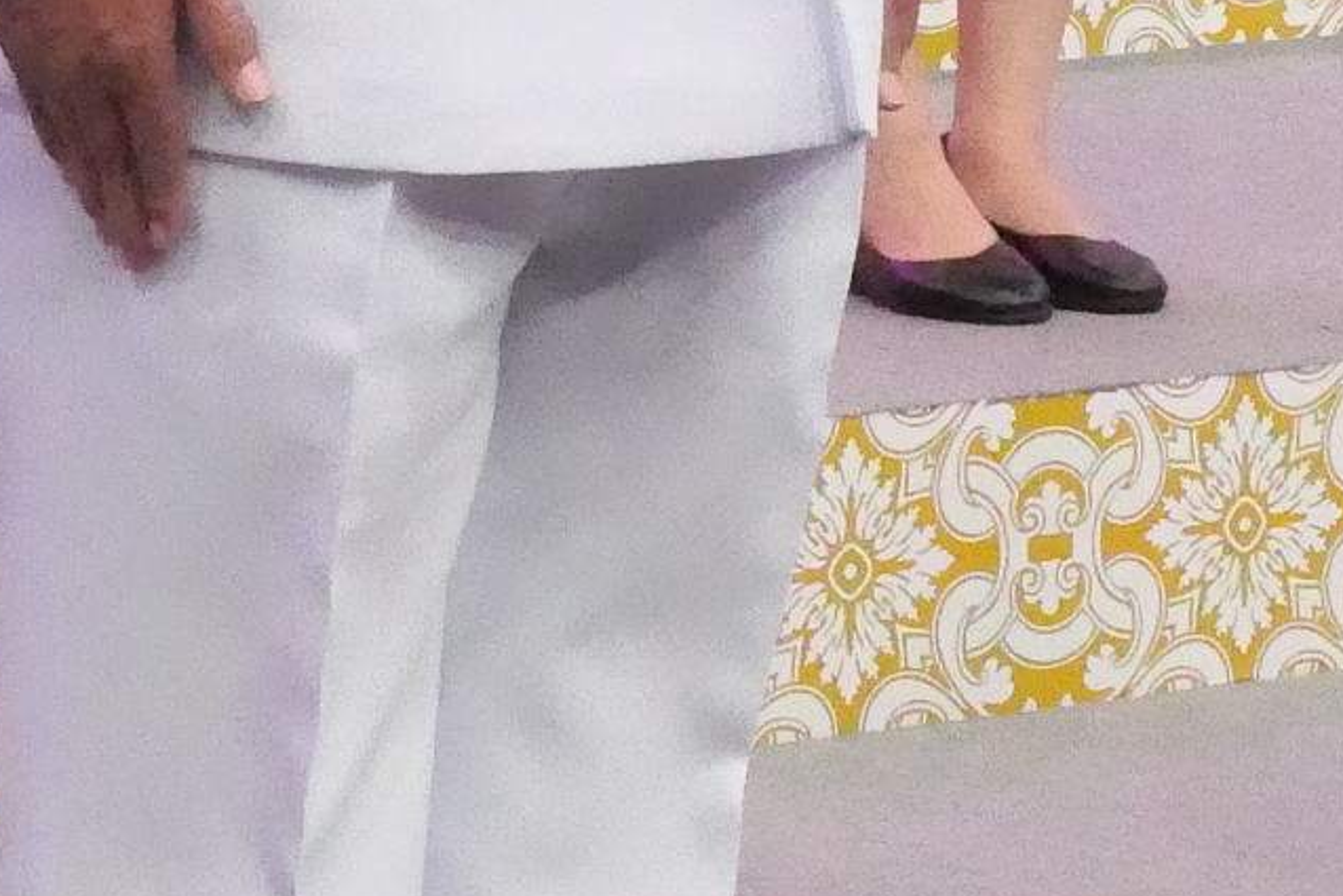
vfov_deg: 5.0
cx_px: 778
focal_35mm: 274
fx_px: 10223
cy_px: -441
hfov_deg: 7.5
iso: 10000
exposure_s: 1/400
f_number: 9
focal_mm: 23
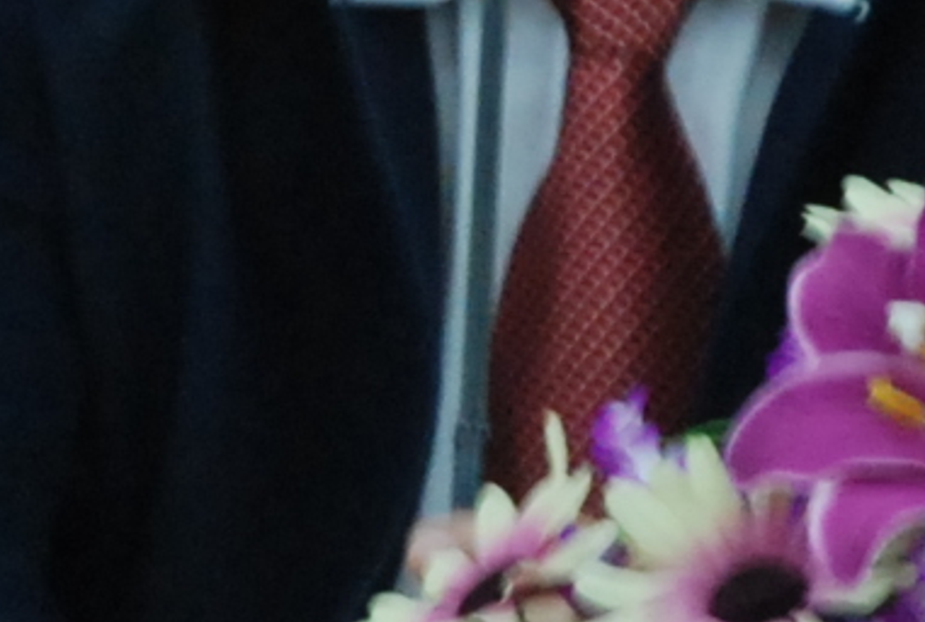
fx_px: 39632
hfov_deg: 1.3
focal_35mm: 1539
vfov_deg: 0.9
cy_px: -138
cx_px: 590
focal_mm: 135
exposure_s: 1/20
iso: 1000
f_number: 5.6
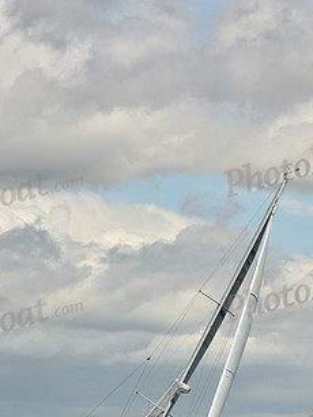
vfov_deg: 7.0
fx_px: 3402
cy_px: 378
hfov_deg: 5.3
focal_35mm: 282
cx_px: 154
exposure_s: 1/800
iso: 320
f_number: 13
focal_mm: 155
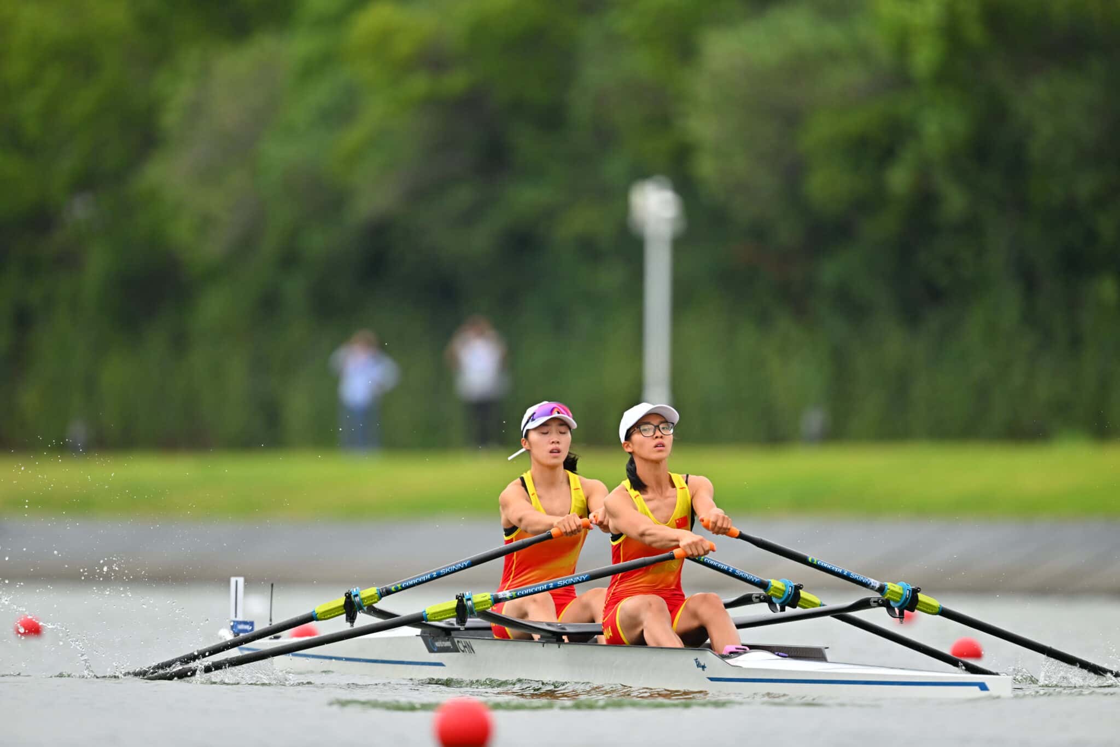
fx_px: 18664
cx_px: 560
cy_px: 374
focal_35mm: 600
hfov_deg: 3.4
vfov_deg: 2.3
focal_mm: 600
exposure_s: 1/1250
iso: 140
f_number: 4
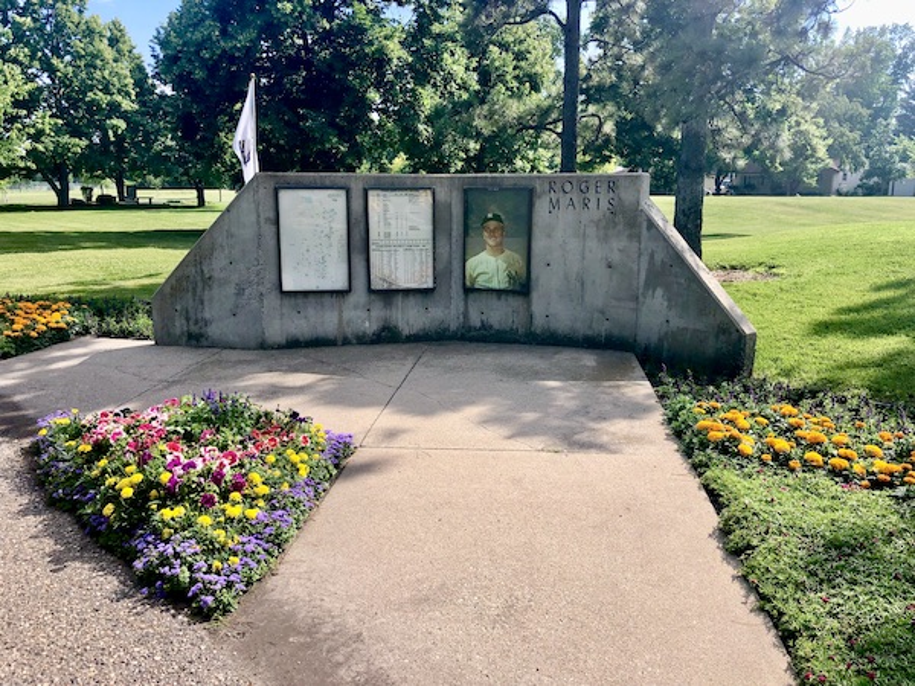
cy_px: 343
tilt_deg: -11.2
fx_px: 740
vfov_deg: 49.7
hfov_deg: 63.4
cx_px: 458
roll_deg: +0.1
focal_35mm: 28
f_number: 1.8
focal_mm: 4
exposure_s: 1/1171
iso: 20
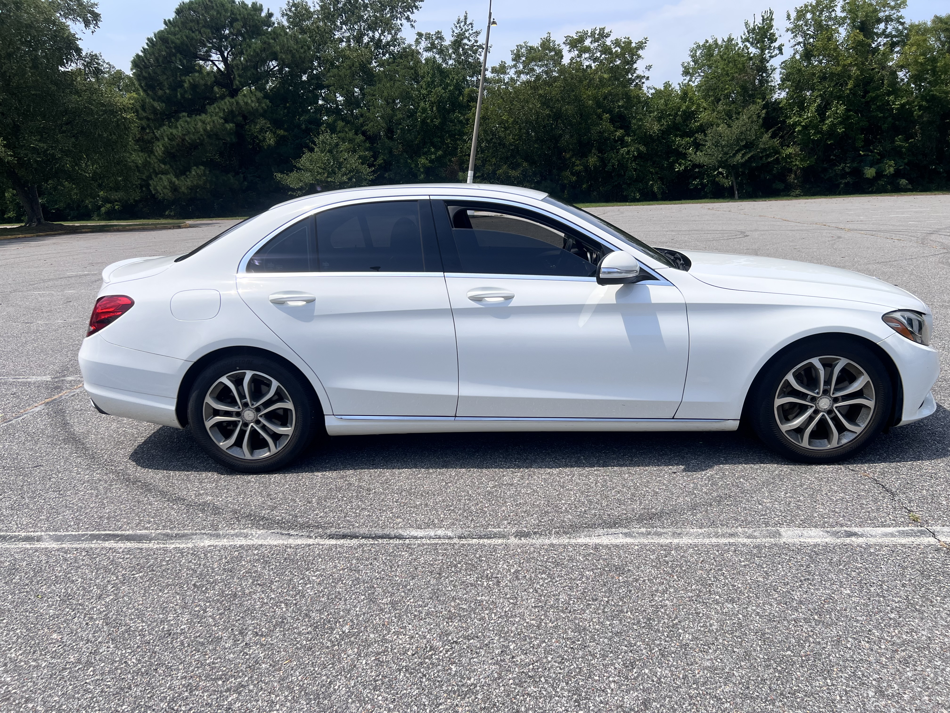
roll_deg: +2.3
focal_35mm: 26
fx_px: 714
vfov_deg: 53.1
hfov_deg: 67.3
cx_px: 475
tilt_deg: -14.6
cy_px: 356
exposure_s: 1/5319
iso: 50
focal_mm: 5.7
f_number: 1.5
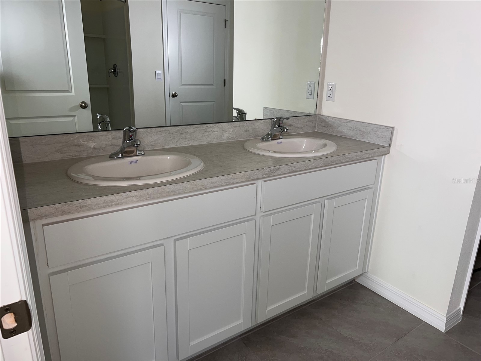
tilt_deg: -16.9
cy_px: 180
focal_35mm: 26
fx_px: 361
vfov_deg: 53.1
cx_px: 240
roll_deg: -2.0
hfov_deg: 67.3
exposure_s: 1/121
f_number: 1.5
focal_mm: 5.7
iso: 50
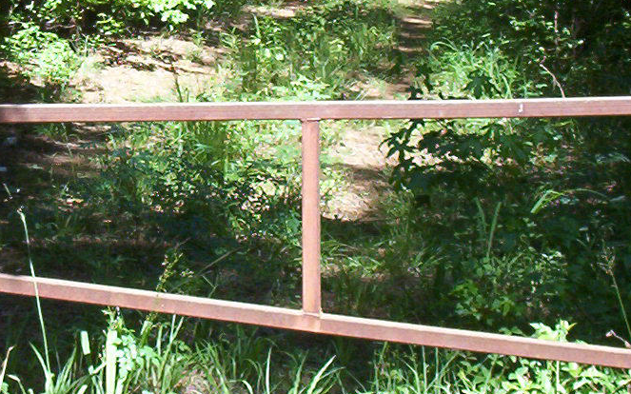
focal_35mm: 102
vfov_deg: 12.8
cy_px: 79
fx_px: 1754
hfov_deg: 20.1
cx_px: 89
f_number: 4.5
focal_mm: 6
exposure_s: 1/148
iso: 100
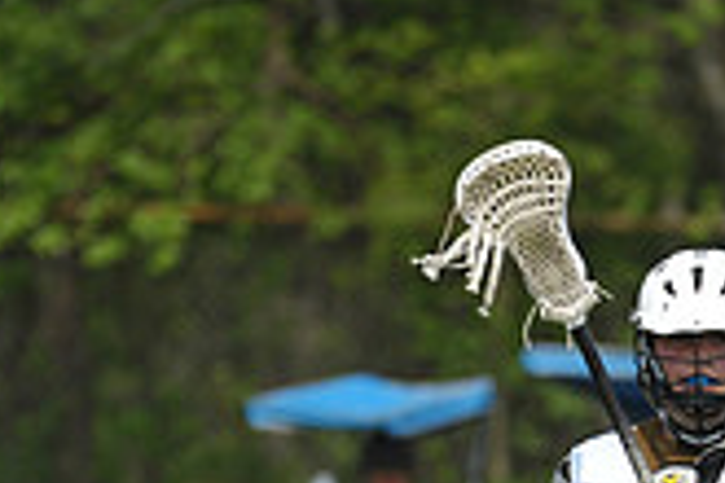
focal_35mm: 913
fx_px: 18385
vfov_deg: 1.5
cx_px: 716
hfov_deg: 2.3
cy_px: 790
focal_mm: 260
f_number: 4
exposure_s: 1/4000
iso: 640
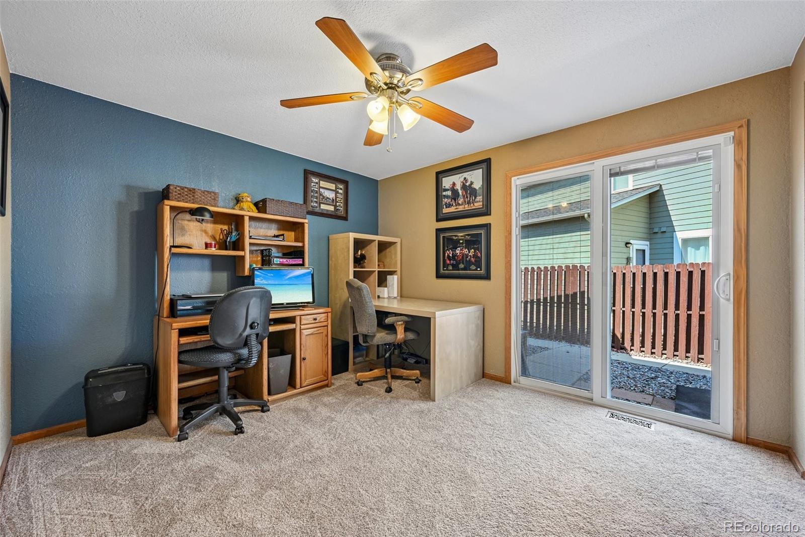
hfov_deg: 104.3
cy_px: 268
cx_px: 402
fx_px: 313
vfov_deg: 81.2
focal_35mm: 14
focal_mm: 14
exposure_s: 1/13
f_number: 10
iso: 400
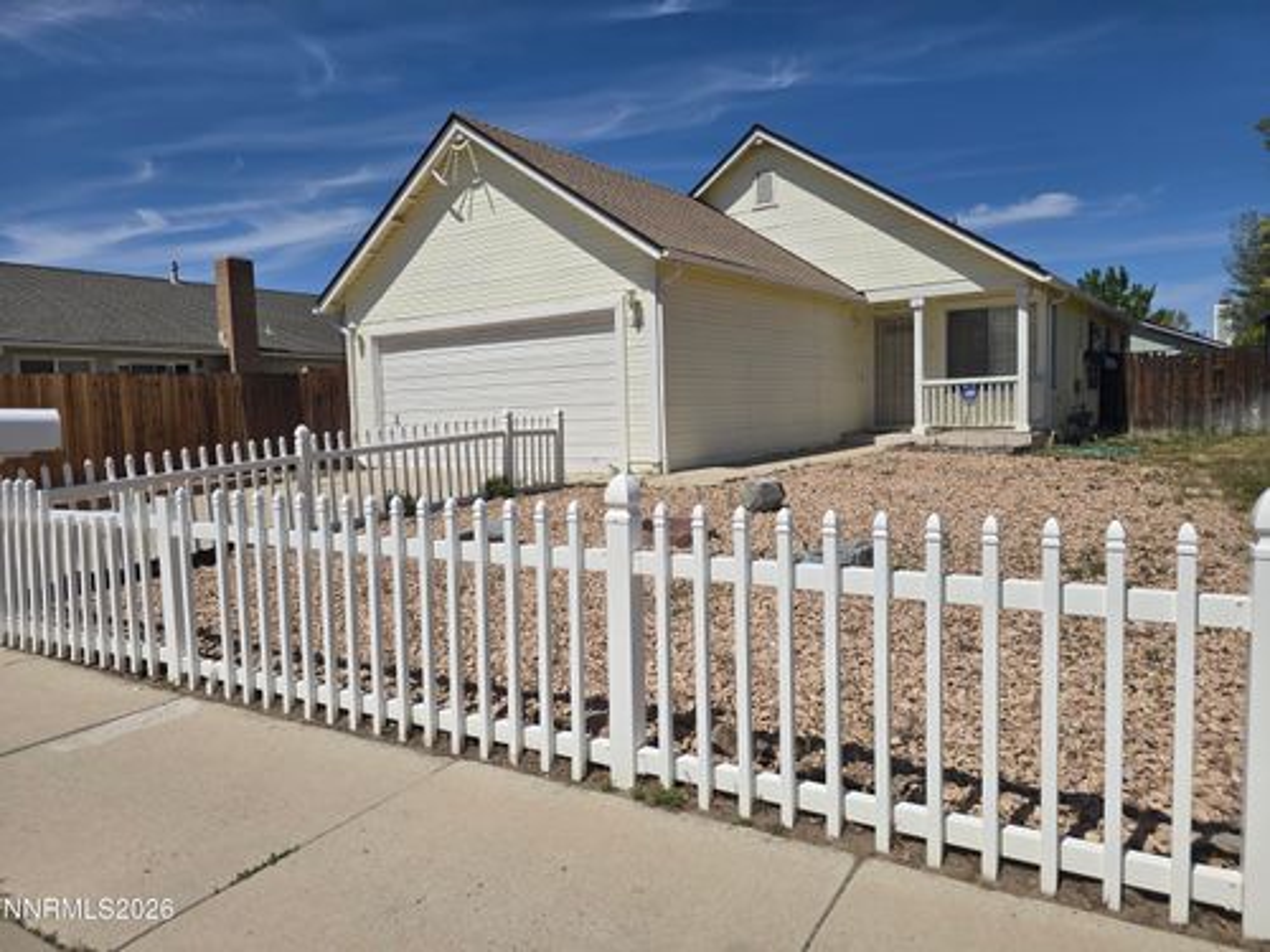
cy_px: 476
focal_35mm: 23
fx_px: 844
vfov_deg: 58.9
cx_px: 635
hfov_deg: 73.9
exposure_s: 1/1904
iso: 12
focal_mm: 6.3
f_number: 1.7
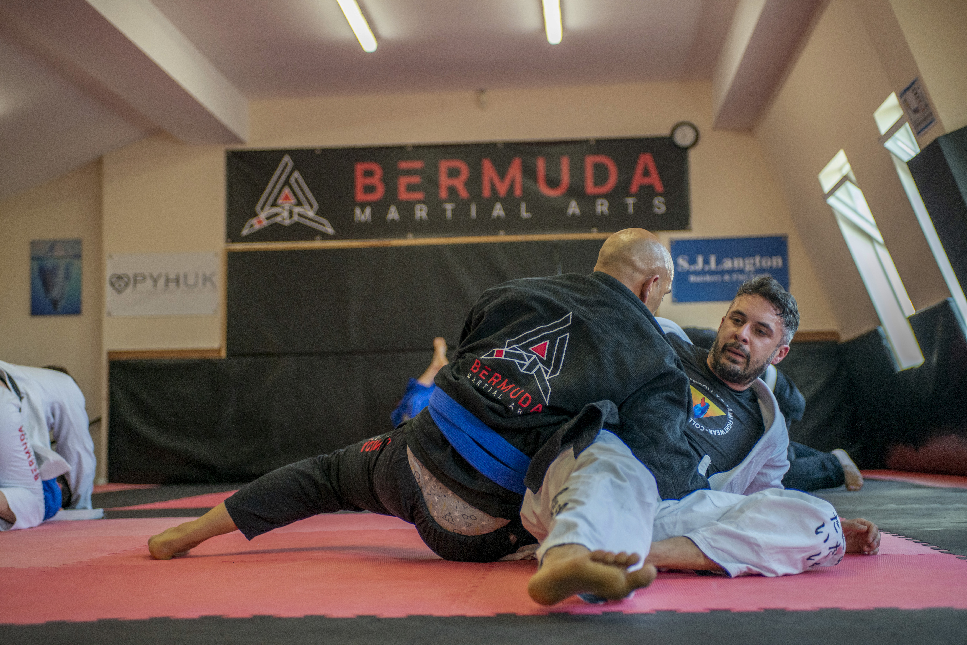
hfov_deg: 39.6
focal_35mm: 50
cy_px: 322
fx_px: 1343
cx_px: 484
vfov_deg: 27.0
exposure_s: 1/400
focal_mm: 50
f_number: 2.8
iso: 800
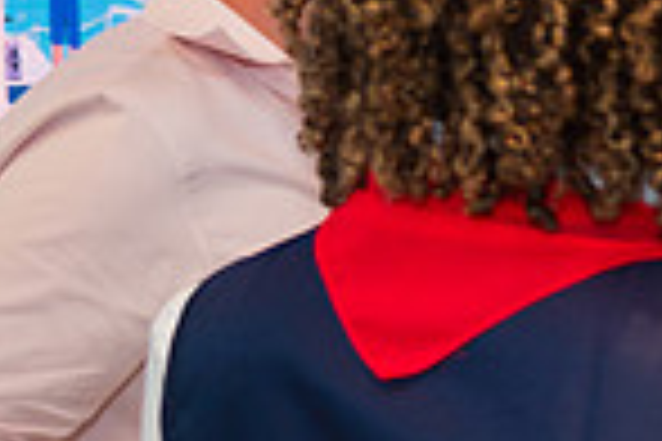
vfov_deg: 9.1
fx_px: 2758
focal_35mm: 150
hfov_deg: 12.8
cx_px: 1085
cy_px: 450
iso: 400
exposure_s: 1/200
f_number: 3.2
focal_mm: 38
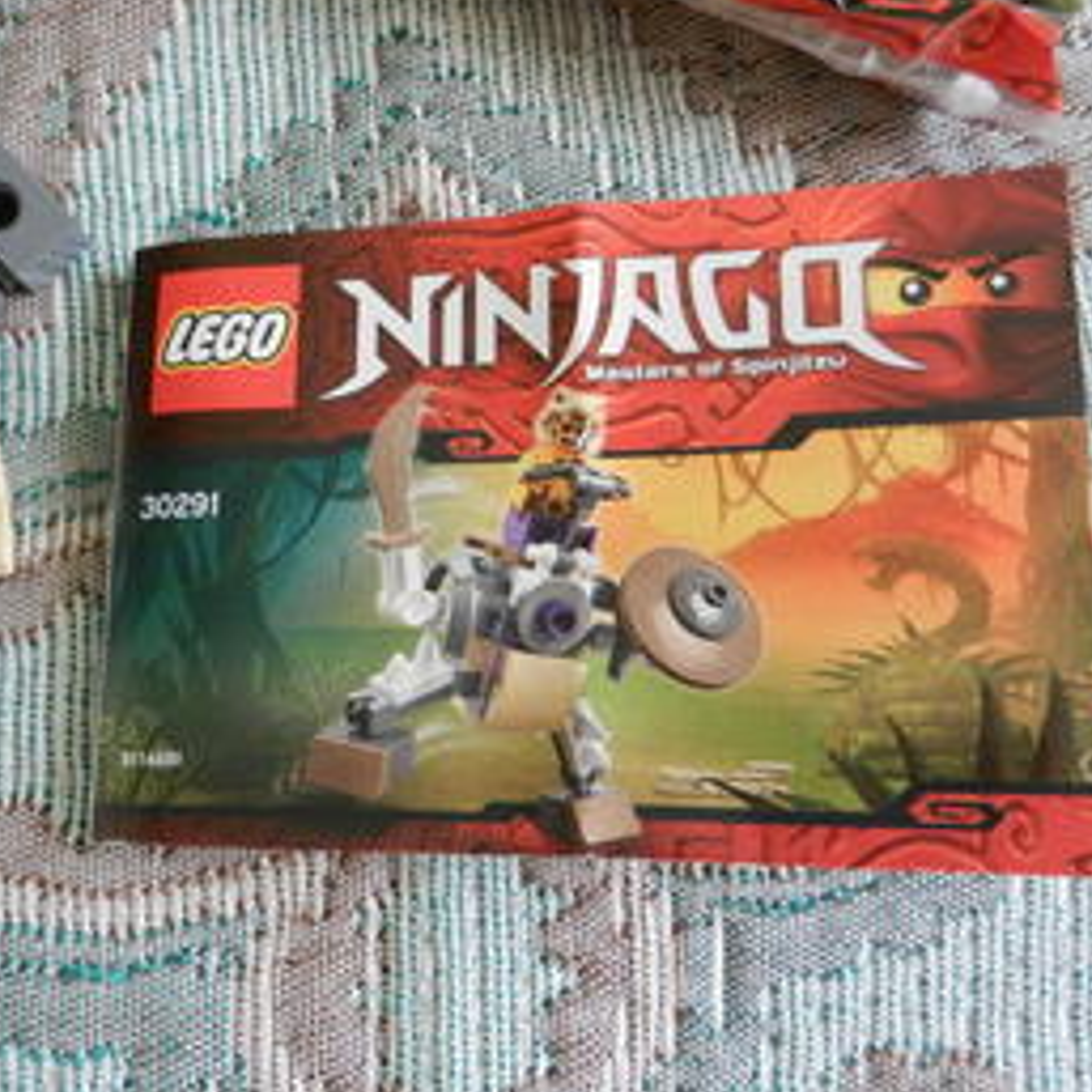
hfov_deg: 51.9
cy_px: 552
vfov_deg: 52.5
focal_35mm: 31
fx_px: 1106
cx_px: 399
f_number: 3.5
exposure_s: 1/30
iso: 640
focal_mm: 4.5
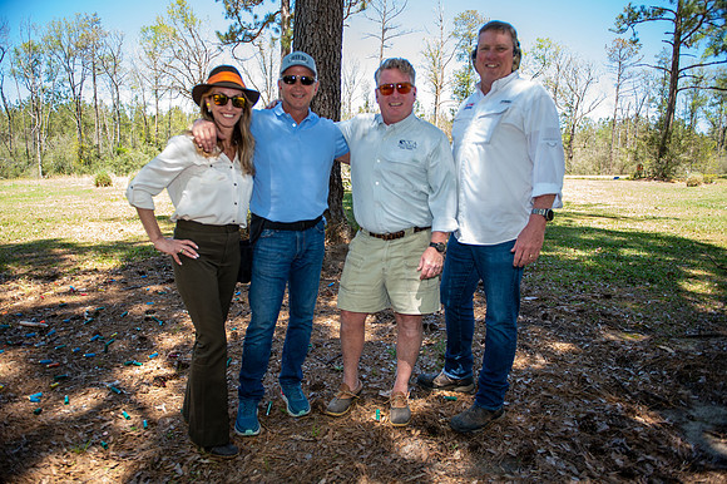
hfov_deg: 73.8
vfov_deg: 53.1
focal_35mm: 24
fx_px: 484
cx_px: 364
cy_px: 242
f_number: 2.8
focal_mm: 24
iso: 50
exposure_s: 1/160
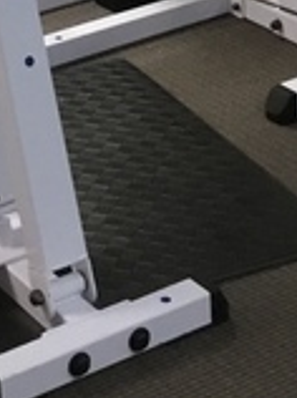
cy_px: -215
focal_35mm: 131
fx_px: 1503
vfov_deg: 14.0
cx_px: -50
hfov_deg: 11.1
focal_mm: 3.3
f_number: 2.4
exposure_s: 1/30
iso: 200
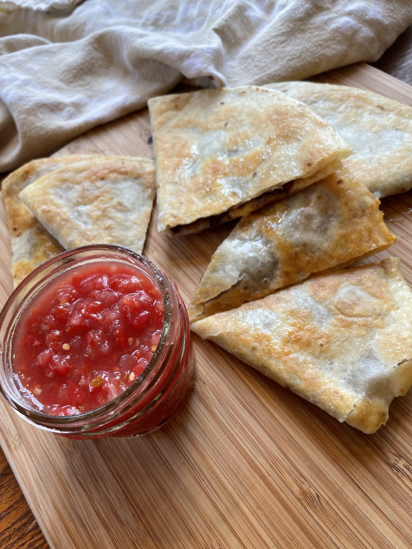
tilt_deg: -58.7
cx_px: 206
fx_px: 413
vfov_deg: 67.3
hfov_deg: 53.1
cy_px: 274
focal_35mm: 26
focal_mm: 4.2
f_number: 1.6
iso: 80
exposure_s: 1/60
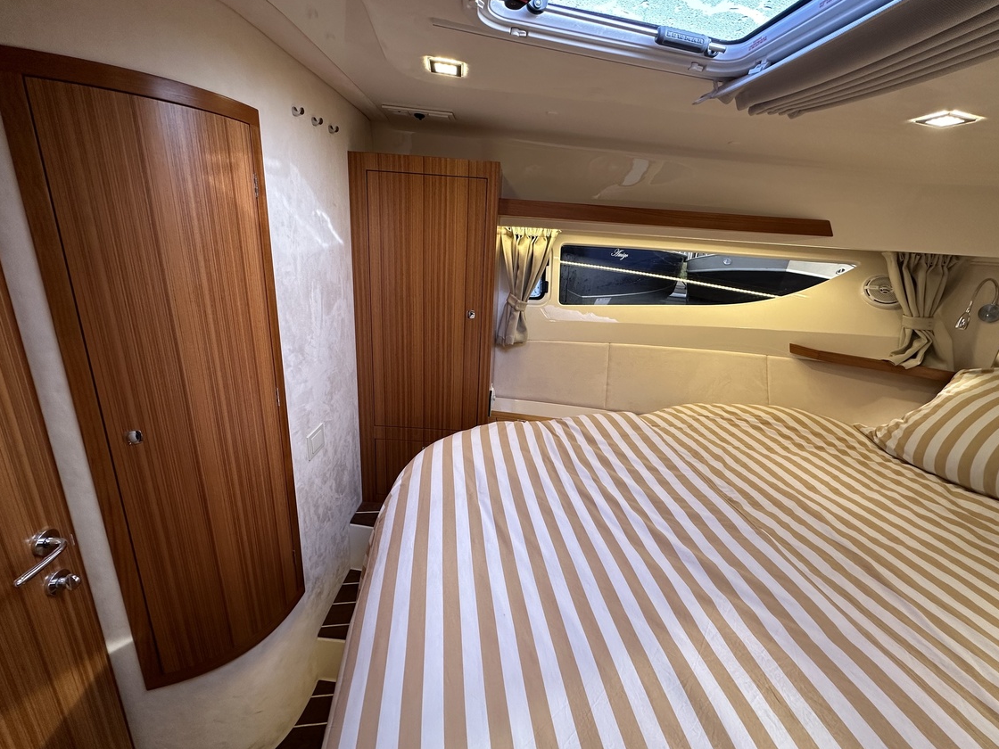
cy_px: 359
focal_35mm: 15
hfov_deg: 98.1
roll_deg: -4.2
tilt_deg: -17.2
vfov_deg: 81.7
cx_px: 519
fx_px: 433
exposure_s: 1/99
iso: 125
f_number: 2.2
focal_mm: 2.22
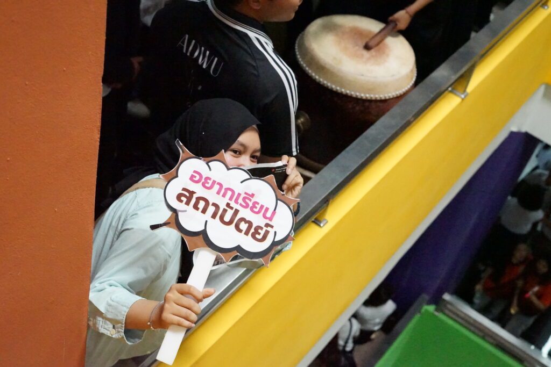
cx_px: 276
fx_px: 765
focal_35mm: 50
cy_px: 184
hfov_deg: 39.6
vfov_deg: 27.0
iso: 25600
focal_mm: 50
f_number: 5.6
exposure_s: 1/200
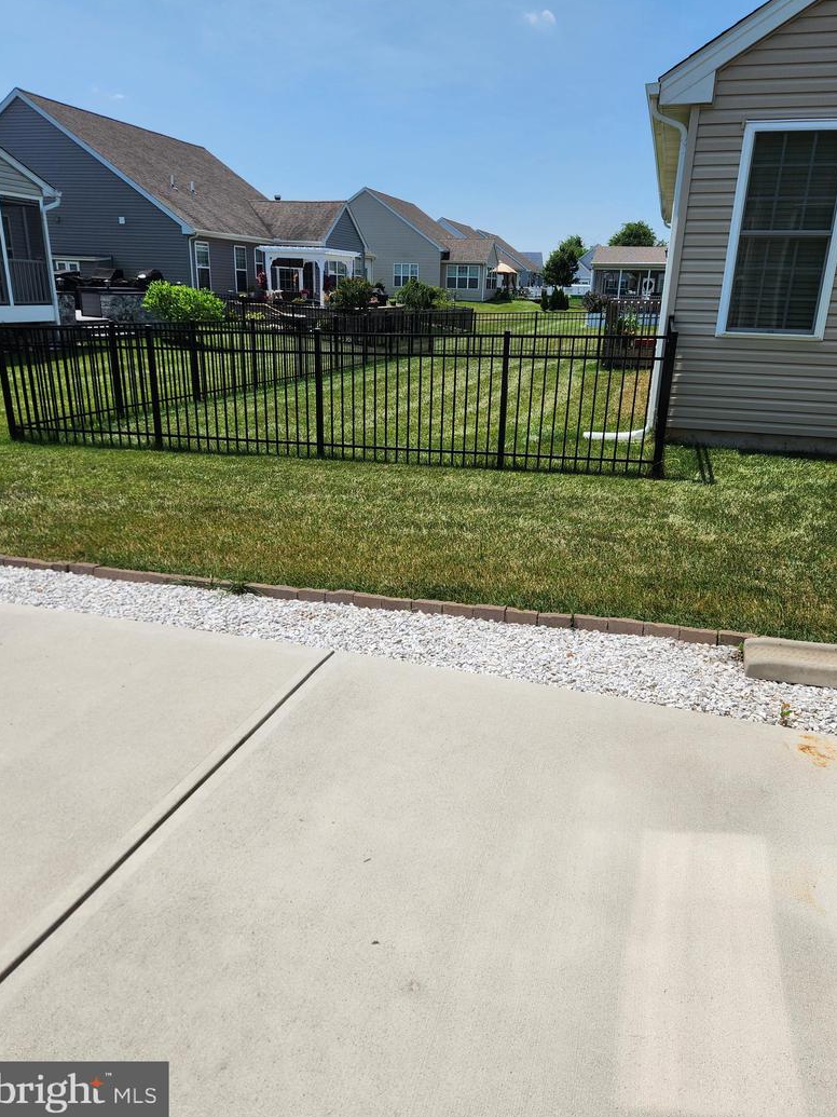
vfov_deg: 71.6
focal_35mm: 24
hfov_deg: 56.8
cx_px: 416
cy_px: 541
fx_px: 774
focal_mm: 5.4
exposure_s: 1/2289
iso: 20
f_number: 1.8
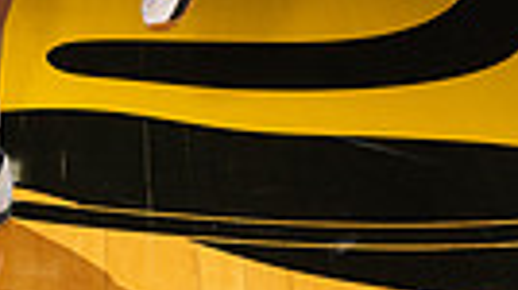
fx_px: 2373
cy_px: -495
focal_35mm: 173
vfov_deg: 6.5
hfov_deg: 12.2
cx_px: -54
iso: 250
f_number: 7.1
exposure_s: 1/250
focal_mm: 49
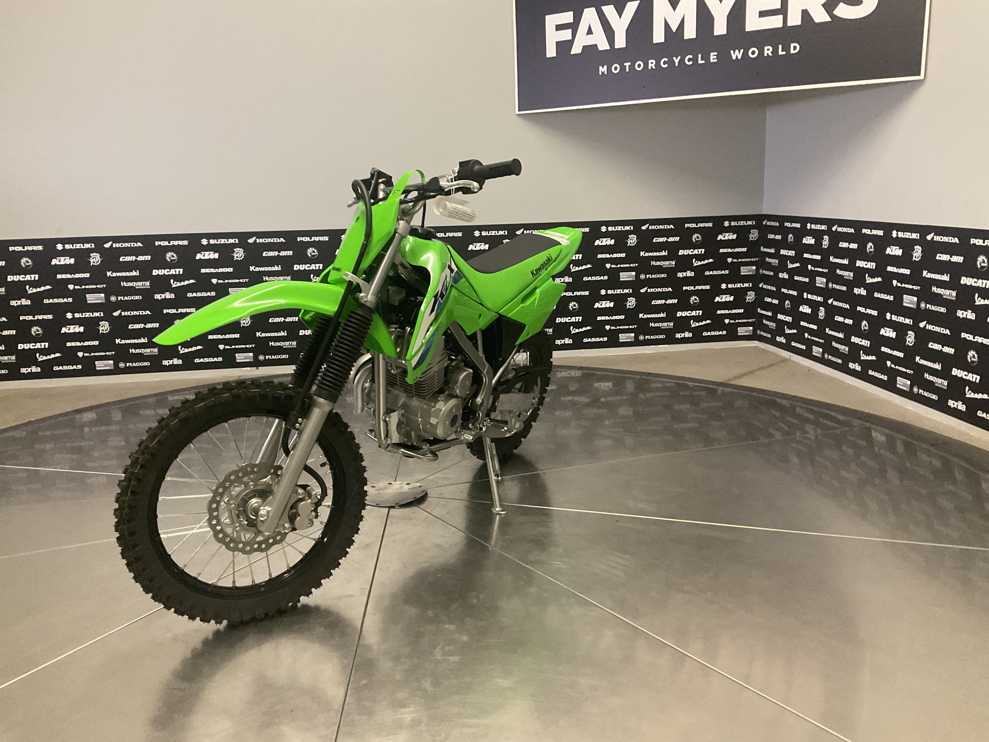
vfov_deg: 48.2
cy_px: 371
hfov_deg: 61.7
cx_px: 494
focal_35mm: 29
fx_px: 829
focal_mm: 3
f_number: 1.8
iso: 250
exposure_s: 1/60
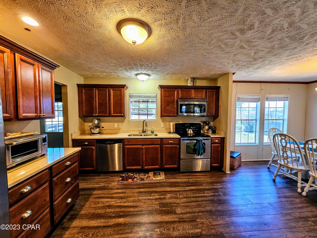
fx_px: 119
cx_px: 158
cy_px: 119
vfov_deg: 89.9
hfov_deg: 106.2
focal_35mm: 13
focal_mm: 2.2
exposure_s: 1/60
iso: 200
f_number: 2.2
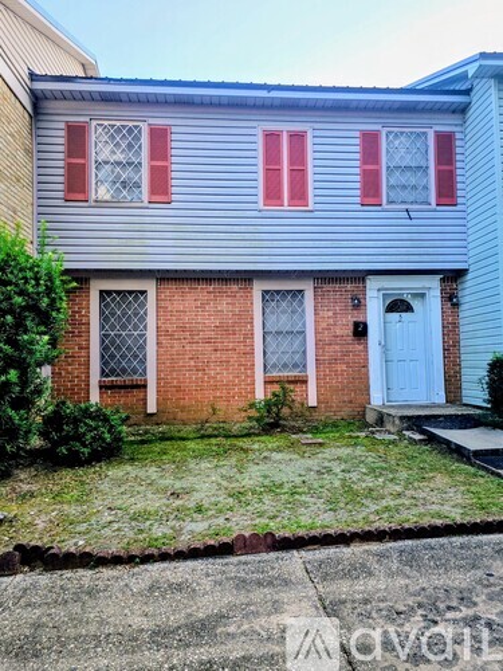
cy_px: 336
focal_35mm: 23
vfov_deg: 73.9
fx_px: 446
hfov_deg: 58.9
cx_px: 252
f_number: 1.7
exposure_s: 1/120
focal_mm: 6.3
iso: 16
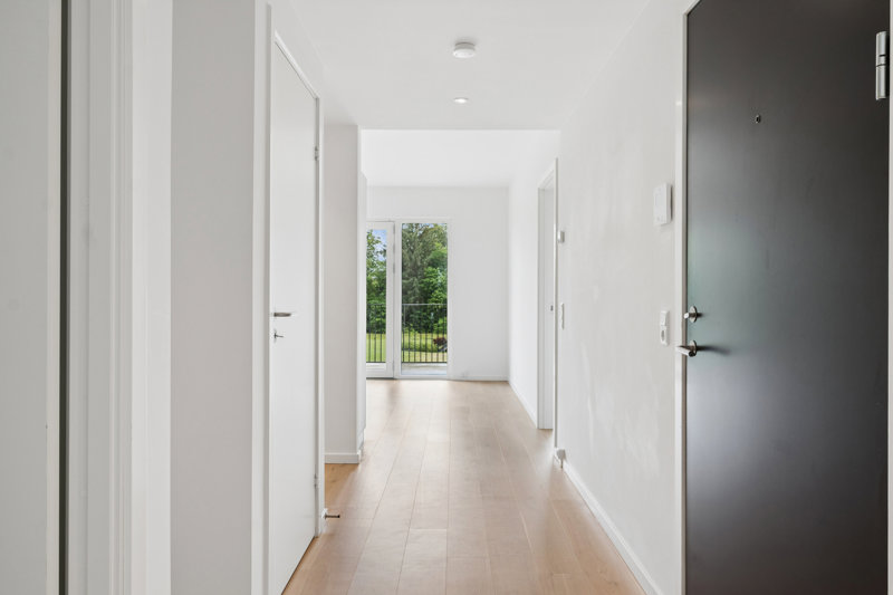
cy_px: 298
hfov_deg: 73.8
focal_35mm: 24
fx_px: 595
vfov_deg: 53.1
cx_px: 446
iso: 320
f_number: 8
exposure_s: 1/20
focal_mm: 16
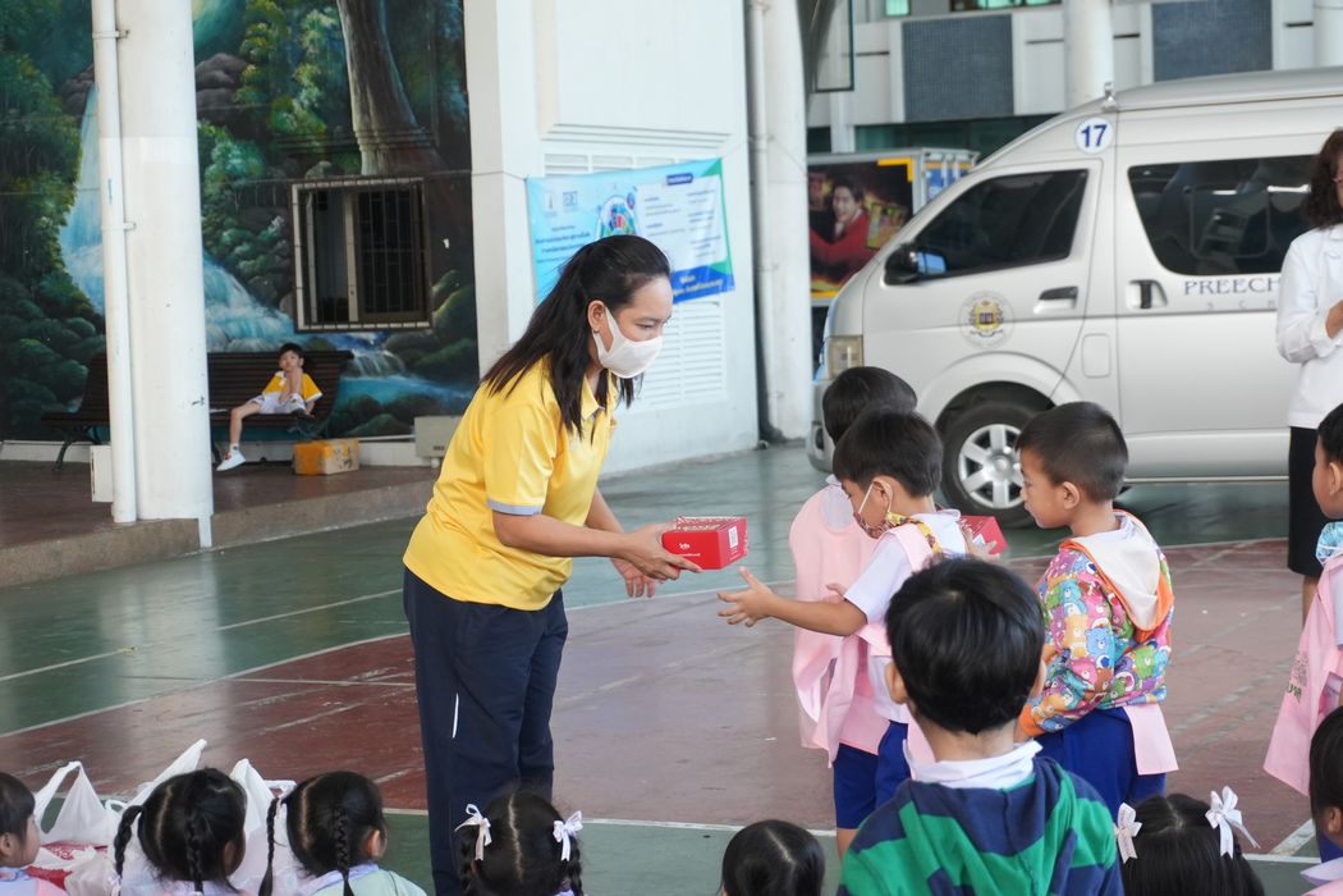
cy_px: 448
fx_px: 2798
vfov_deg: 18.2
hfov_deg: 27.0
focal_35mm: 75
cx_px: 672
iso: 1000
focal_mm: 50
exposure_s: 1/200
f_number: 5.6
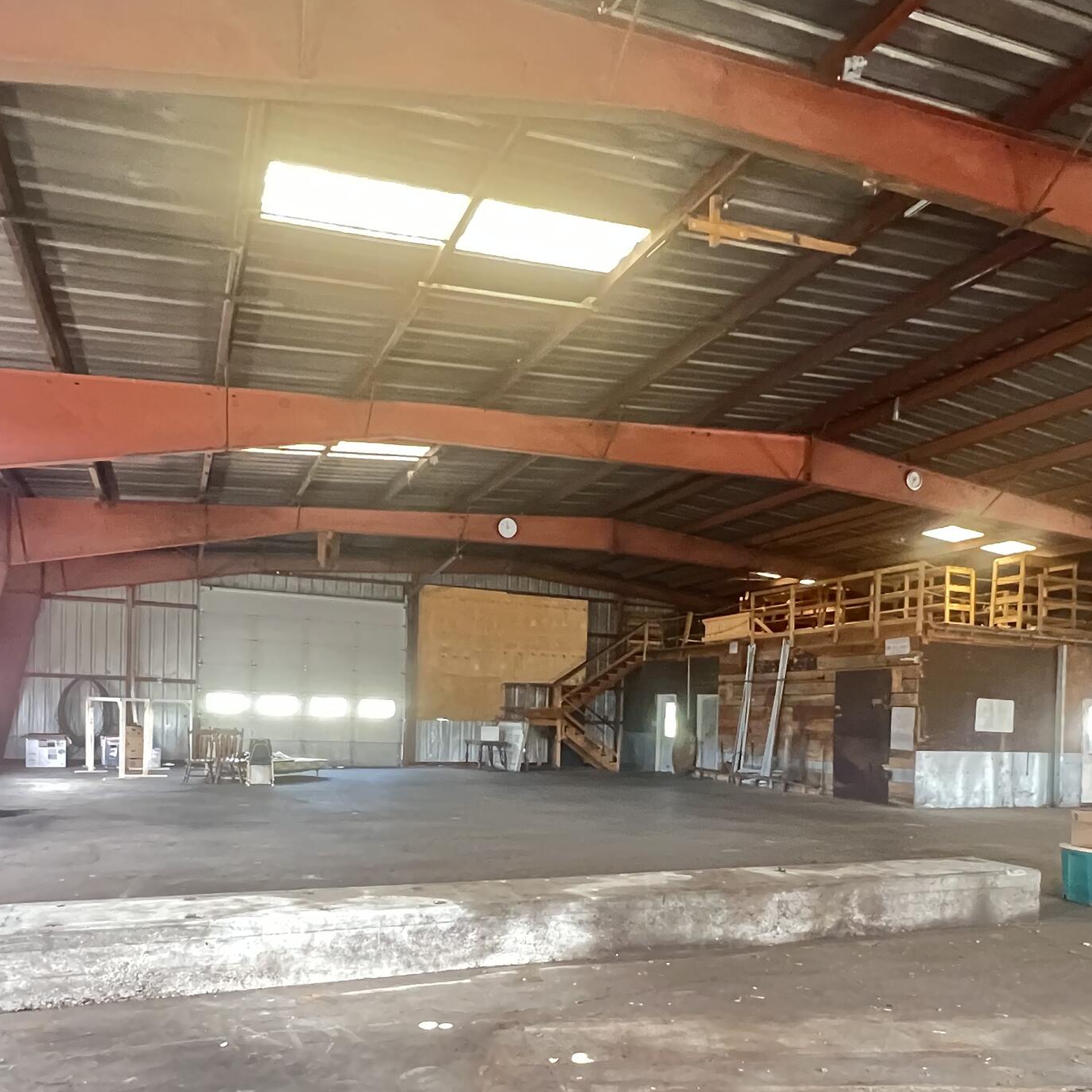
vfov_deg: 61.3
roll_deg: -1.3
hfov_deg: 62.7
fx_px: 892
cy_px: 732
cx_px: 619
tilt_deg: -1.7
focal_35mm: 25
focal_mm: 1.57
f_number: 1.8
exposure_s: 1/52
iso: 1000
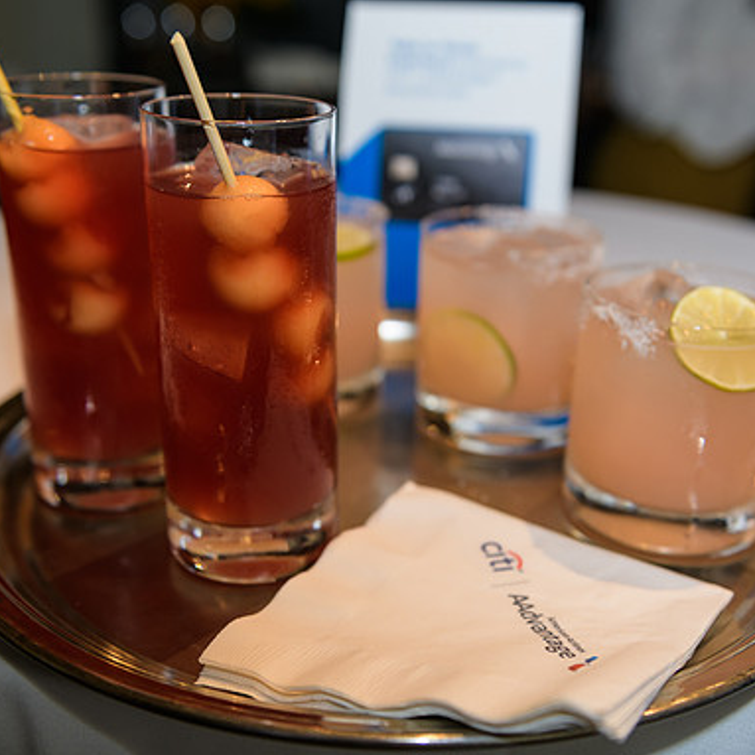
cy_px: 379
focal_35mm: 45
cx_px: 404
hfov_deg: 37.5
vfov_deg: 37.6
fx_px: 1110
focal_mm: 35
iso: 200
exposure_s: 1/125
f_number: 3.2
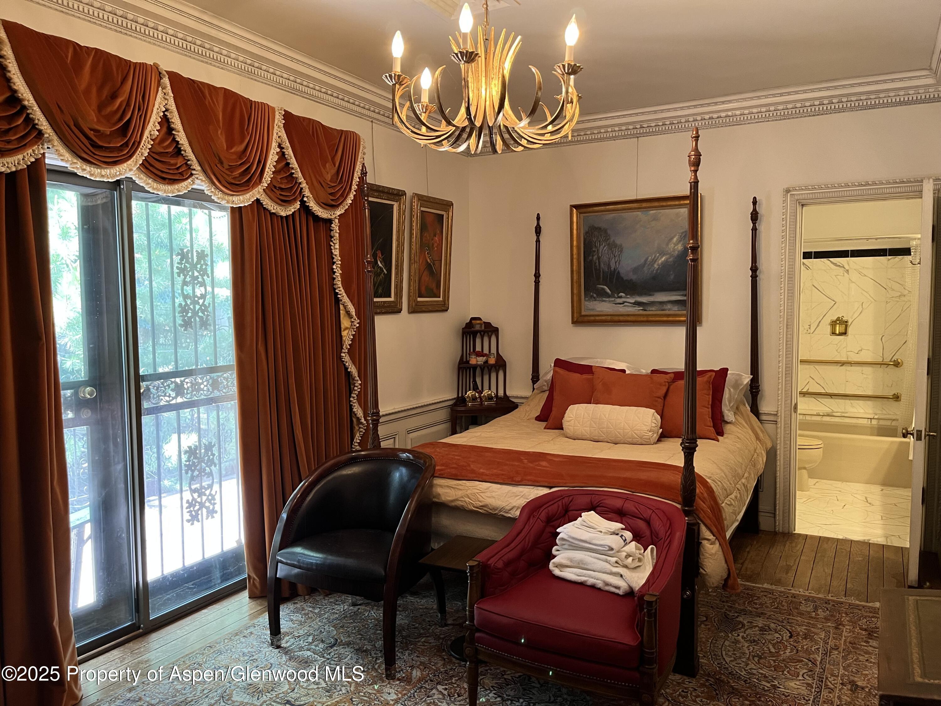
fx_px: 707
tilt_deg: -3.7
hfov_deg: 67.3
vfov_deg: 53.1
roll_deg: +1.0
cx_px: 470
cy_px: 353
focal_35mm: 26
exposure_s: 1/60
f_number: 1.6
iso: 250
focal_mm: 5.1
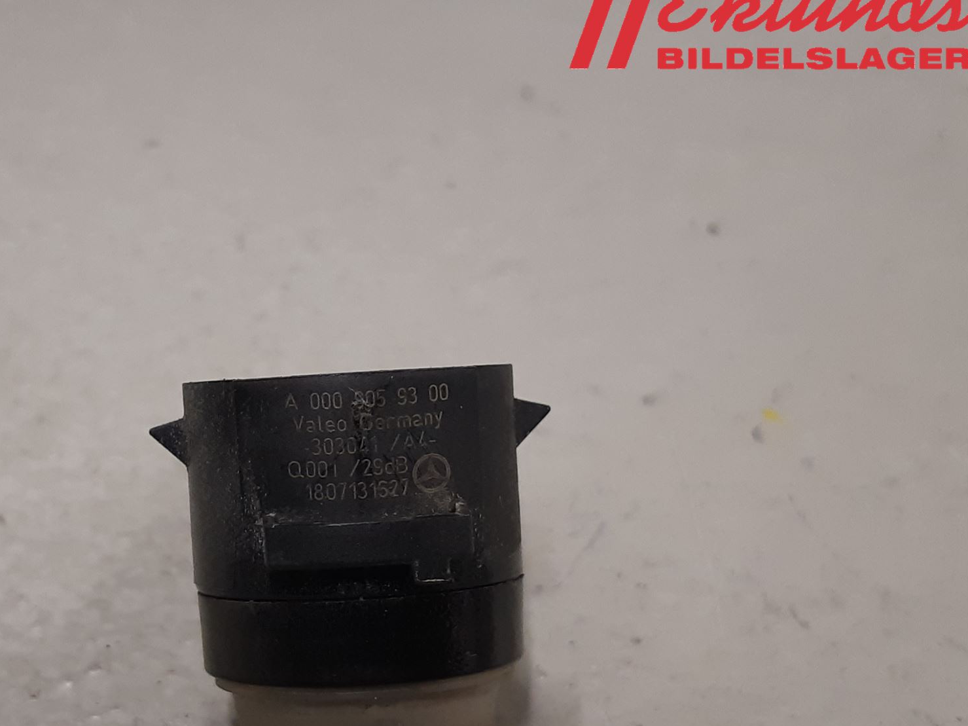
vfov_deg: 39.3
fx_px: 1007
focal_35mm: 36
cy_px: 461
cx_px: 301
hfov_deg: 50.2
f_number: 1.7
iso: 125
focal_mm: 3.93
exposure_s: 1/50
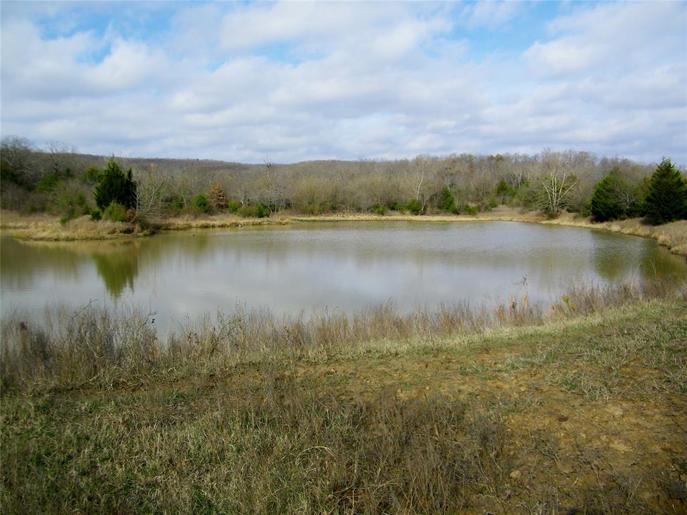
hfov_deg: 63.4
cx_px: 344
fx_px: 556
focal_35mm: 28
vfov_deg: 49.7
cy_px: 258
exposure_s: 1/250
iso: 80
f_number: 7
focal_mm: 5.1
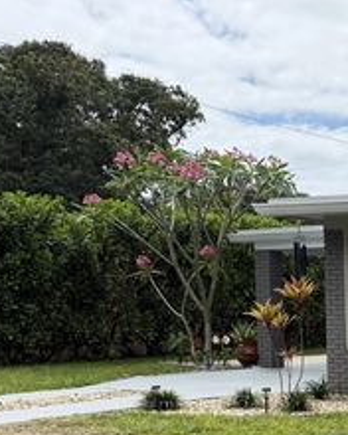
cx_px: 510
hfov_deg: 19.7
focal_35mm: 68
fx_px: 875
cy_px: 393
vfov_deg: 26.9
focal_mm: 6.76
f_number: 1.78
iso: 125
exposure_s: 1/4975
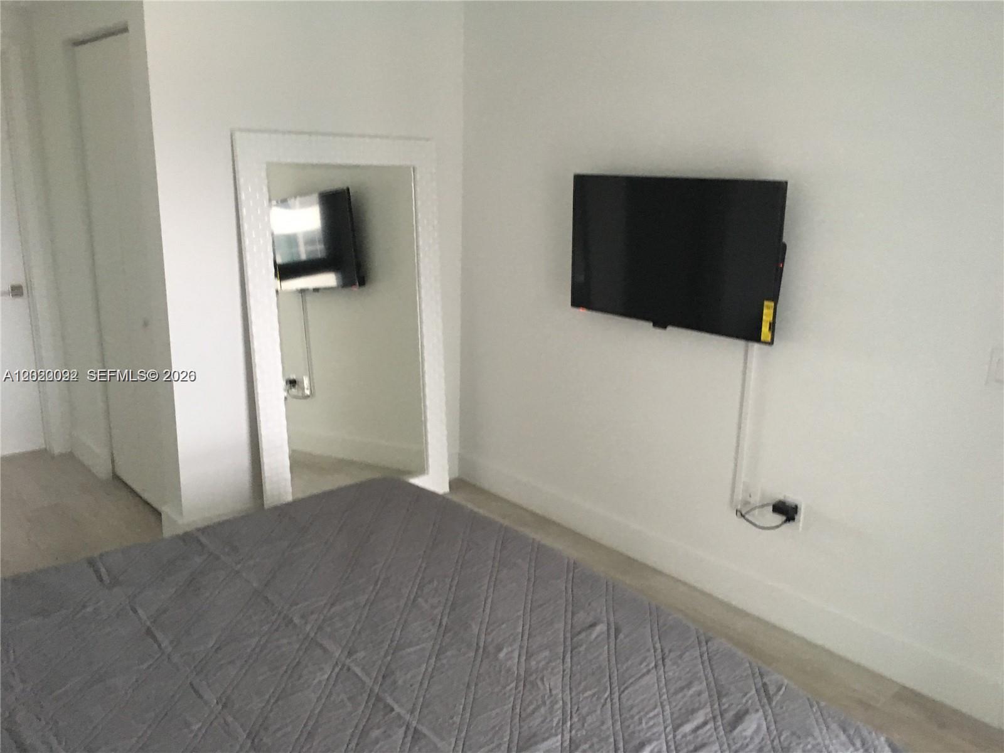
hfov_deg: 61.7
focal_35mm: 29
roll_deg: -0.4
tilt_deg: -13.7
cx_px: 502
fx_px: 841
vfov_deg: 48.2
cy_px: 376
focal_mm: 4.15
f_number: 2.2
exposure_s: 1/15
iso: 200
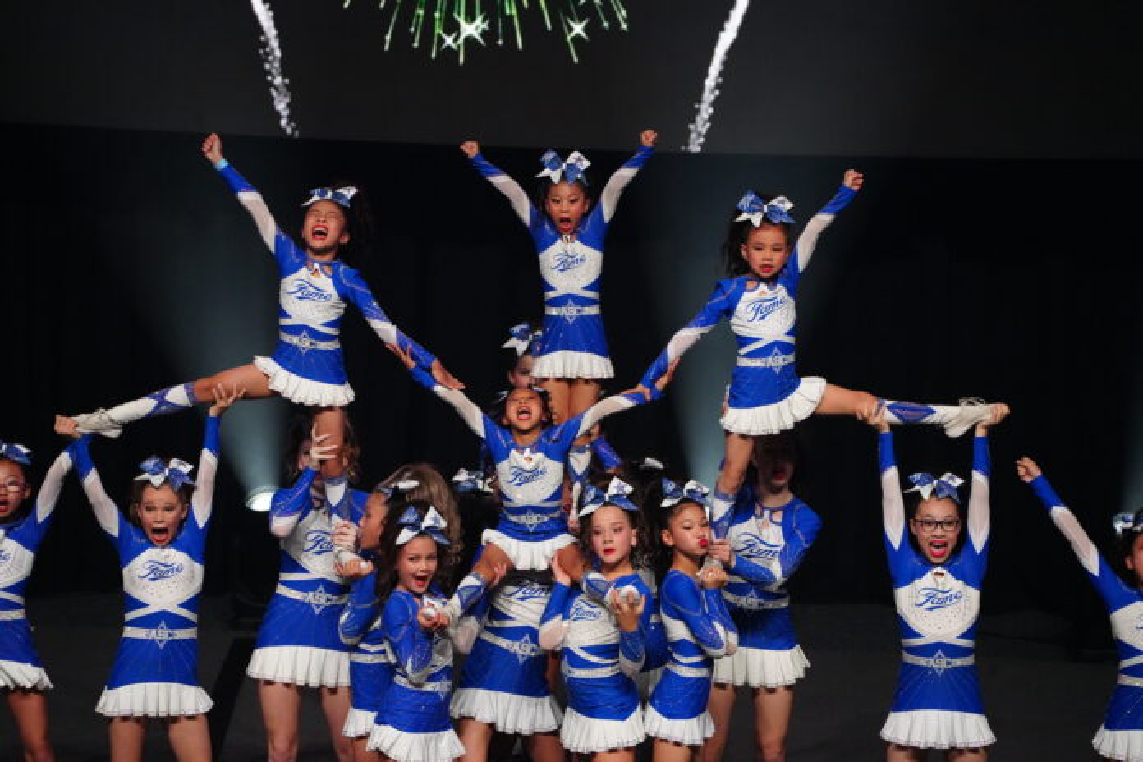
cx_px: 572
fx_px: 6762
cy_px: 381
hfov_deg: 9.7
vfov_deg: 6.4
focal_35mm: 213
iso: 8000
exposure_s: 1/500
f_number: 6.3
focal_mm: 213
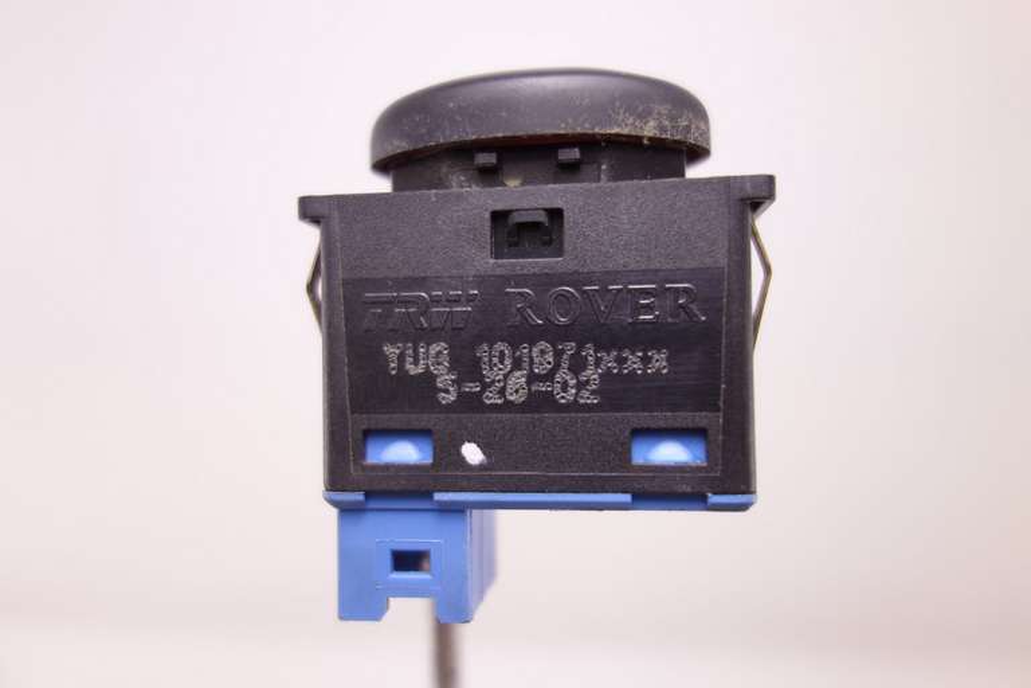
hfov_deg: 65.5
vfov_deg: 46.4
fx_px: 802
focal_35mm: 28
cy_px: 344
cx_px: 516
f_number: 2.2
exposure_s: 1/100
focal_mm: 10.4
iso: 125
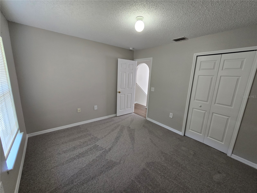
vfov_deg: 89.9
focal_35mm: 13
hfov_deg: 106.2
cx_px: 128
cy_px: 96
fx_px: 97
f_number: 2.2
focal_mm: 2.2
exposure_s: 1/60
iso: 160
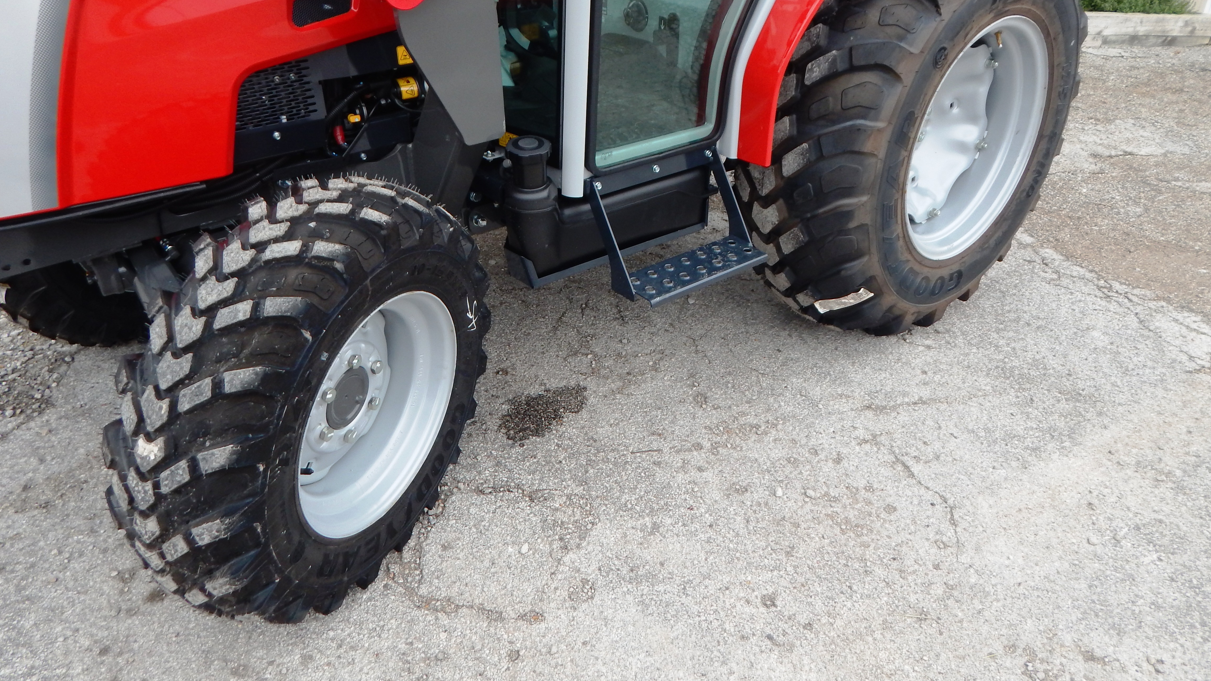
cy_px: 255
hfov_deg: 76.3
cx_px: 605
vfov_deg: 47.3
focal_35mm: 24
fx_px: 771
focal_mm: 4
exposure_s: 1/60
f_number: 3
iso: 125
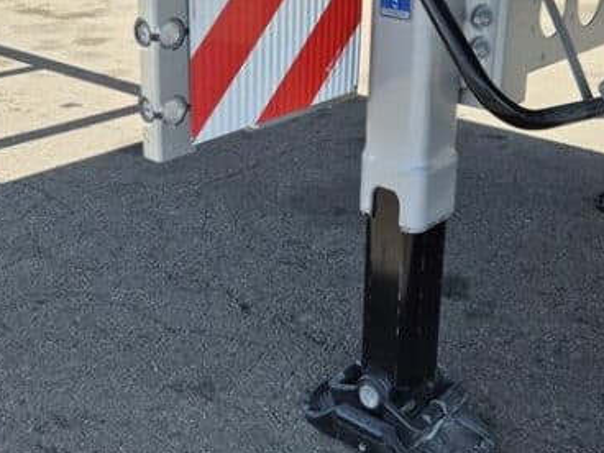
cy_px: 103
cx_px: 318
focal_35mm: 48
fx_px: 838
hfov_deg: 39.6
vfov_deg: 29.7
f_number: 1.8
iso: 25
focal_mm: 5.4
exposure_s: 1/594
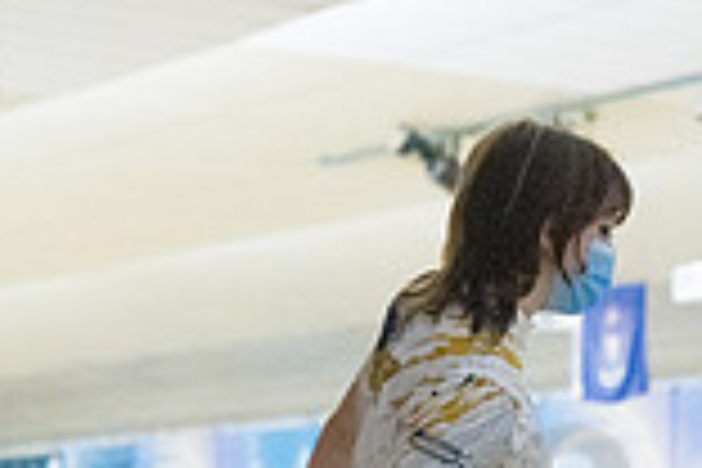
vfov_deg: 4.6
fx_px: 5791
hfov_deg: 6.9
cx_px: 495
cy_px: 551
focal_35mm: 297
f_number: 4
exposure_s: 1/1000
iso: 10000
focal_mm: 80
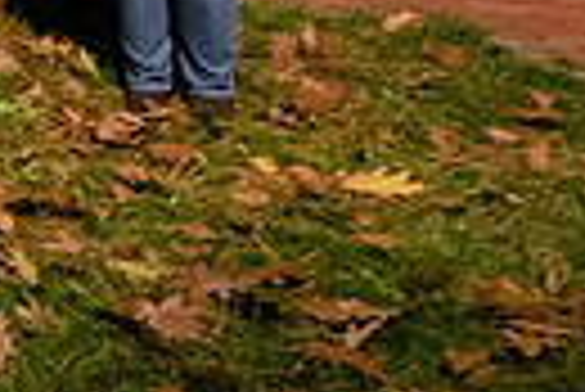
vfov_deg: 16.0
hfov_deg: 17.3
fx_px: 1236
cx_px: -648
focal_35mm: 76
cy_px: -246
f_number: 5
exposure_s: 1/40
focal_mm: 17
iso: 5000
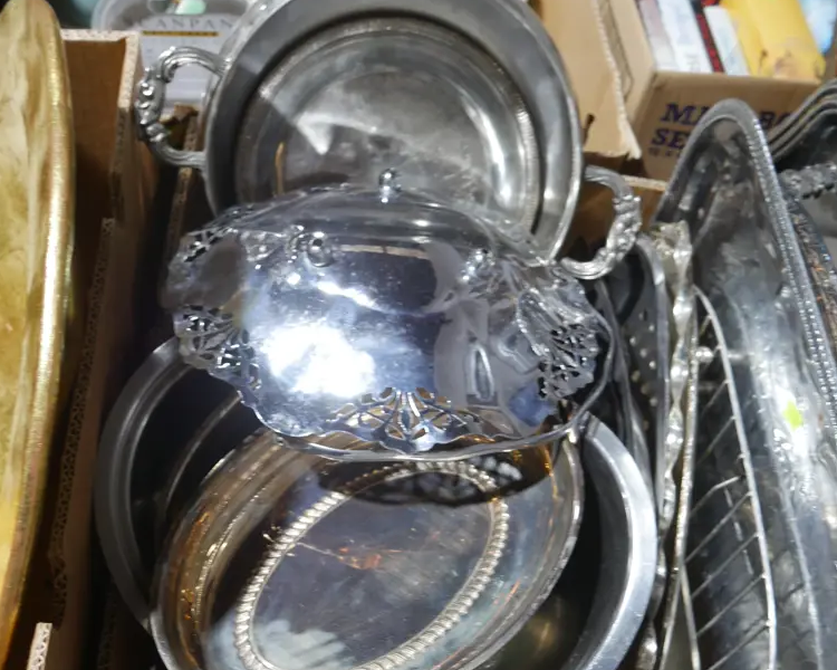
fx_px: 991
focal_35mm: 40
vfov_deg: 36.4
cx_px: 415
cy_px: 513
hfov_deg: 45.8
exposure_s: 1/60
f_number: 3.6
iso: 500
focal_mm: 15
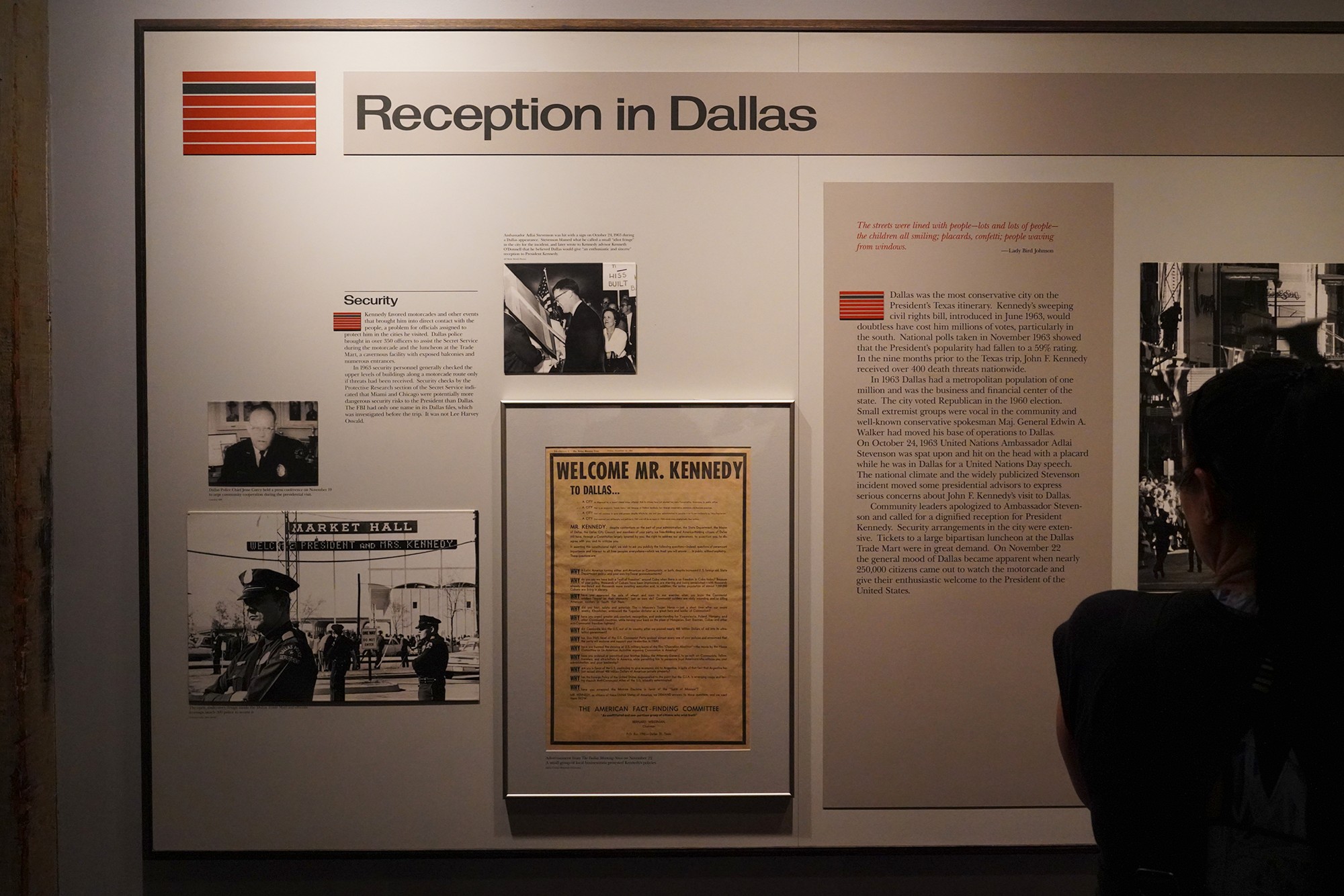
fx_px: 1083
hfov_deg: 63.7
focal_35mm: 29
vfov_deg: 45.0
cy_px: 448
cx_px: 672
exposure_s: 1/100
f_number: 6.3
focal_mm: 29
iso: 8000
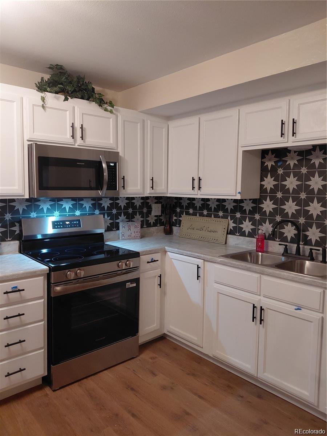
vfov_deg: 69.4
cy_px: 218
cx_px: 164
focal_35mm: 25
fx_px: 315
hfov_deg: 54.9
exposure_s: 1/40
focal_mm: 4.69
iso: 320
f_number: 1.8
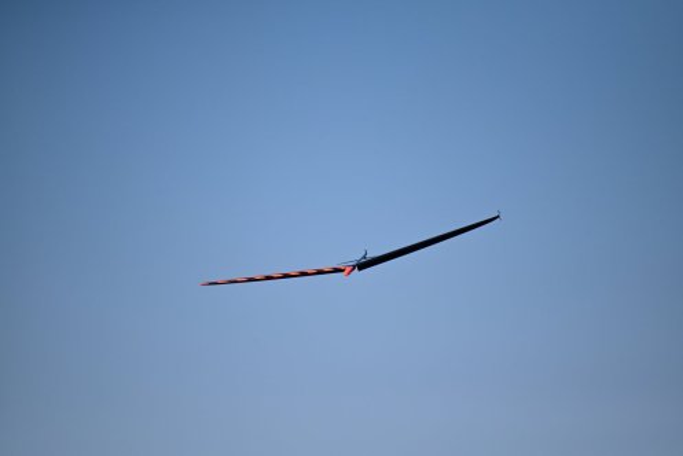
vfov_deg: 3.4
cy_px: 228
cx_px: 342
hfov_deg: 5.2
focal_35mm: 400
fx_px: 7593
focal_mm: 400
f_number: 7.1
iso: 1000
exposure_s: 1/8000
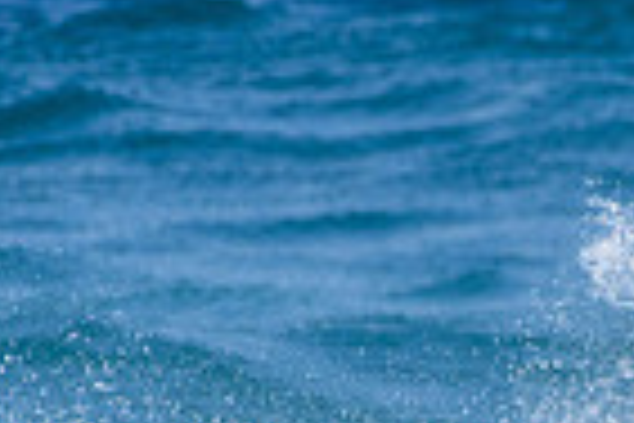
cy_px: 749
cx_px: 827
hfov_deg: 0.7
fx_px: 54467
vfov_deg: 0.4
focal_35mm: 3093
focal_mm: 500
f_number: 5.6
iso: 220
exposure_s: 1/2000
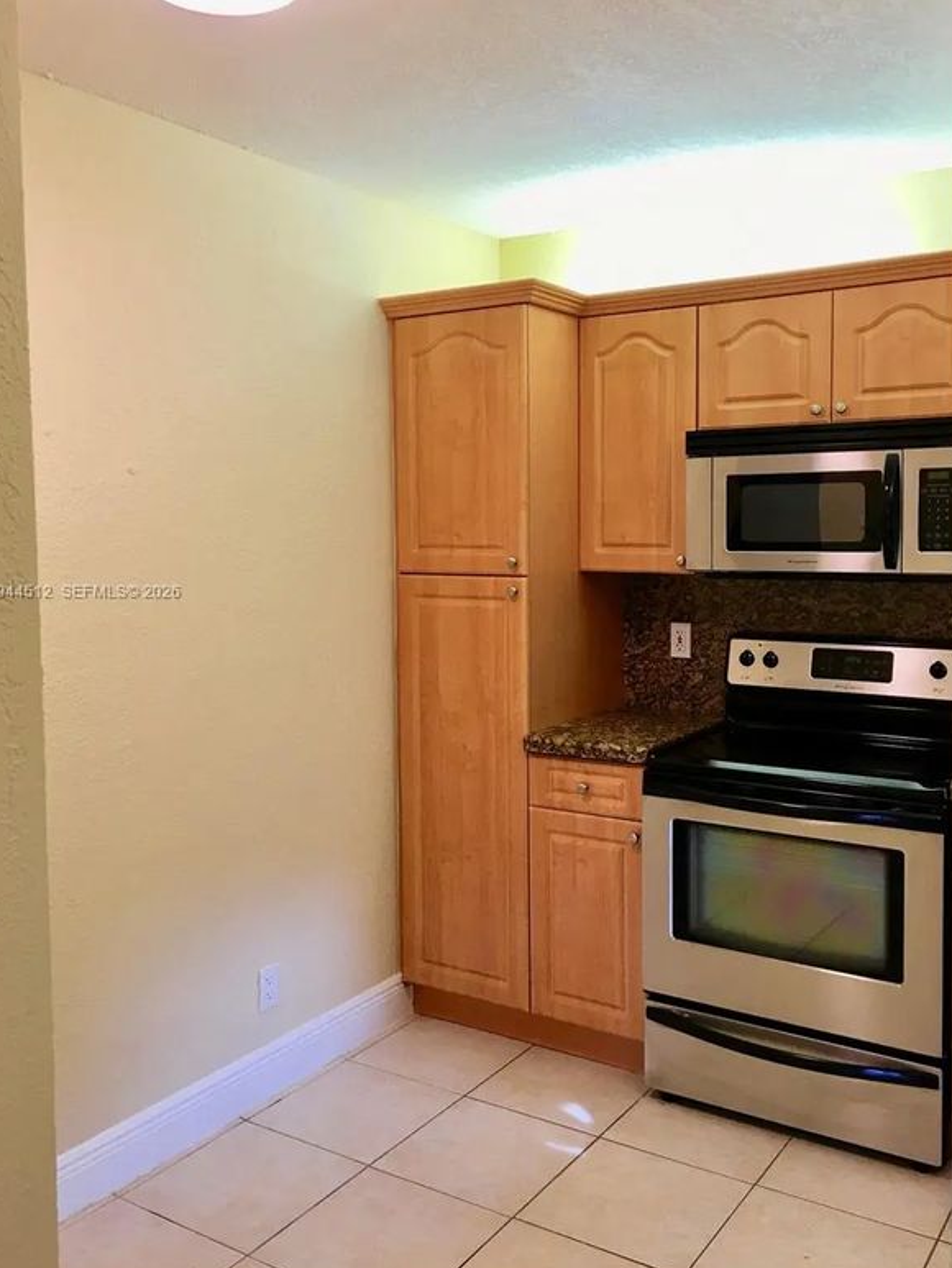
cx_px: 489
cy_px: 593
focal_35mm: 32
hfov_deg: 44.2
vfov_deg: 56.8
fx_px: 1173
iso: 25
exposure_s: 1/30
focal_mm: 4.15
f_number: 2.2
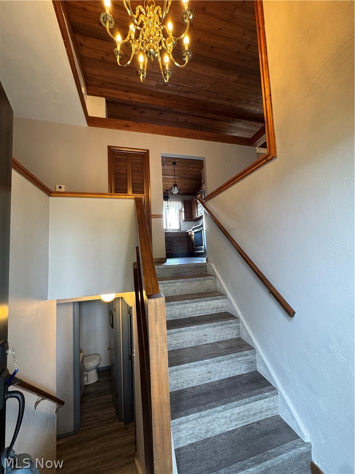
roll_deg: +3.7
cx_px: 178
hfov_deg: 85.7
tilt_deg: +3.1
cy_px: 237
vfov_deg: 102.1
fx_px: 191
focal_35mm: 14
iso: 200
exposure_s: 1/60
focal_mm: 2.22
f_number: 2.2
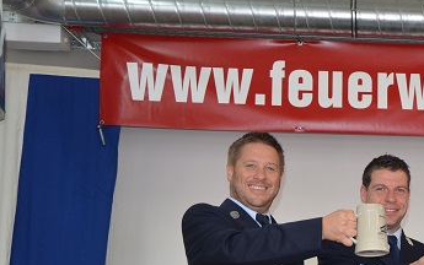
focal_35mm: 99
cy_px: 241
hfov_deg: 19.9
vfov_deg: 13.1
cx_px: 489
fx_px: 1145
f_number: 4
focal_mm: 28
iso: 320
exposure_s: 1/50
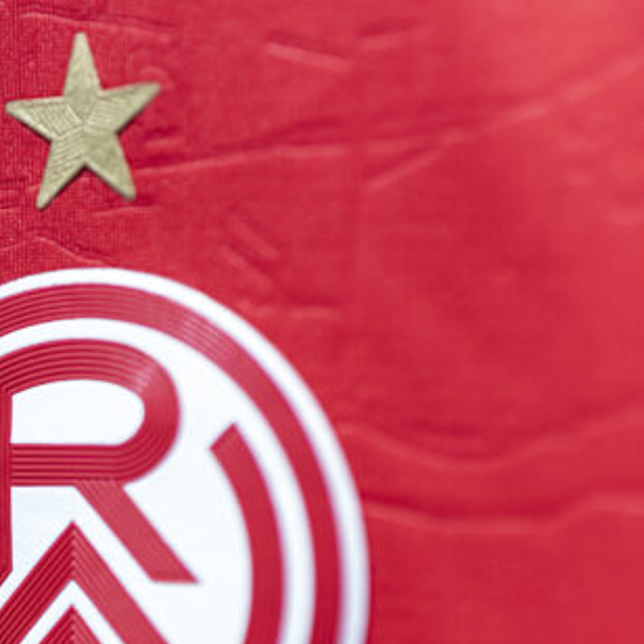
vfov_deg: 16.3
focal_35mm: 106
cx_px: -17
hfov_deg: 16.1
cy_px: 504
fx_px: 2231
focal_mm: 50
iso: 400
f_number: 1.8
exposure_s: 1/6400
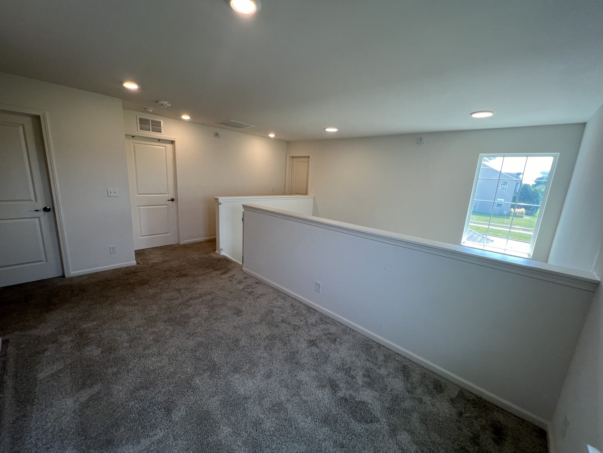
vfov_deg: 89.9
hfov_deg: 106.2
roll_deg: -3.7
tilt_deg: -12.4
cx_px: 302
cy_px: 226
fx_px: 226
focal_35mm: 13
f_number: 1.8
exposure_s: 1/120
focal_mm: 1.57
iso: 64
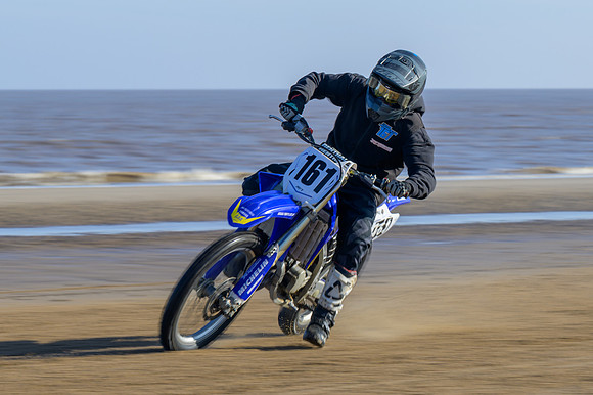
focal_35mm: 193
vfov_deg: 7.1
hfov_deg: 10.7
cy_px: 222
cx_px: 278
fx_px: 3180
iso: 72
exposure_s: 1/125
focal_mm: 104
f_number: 8
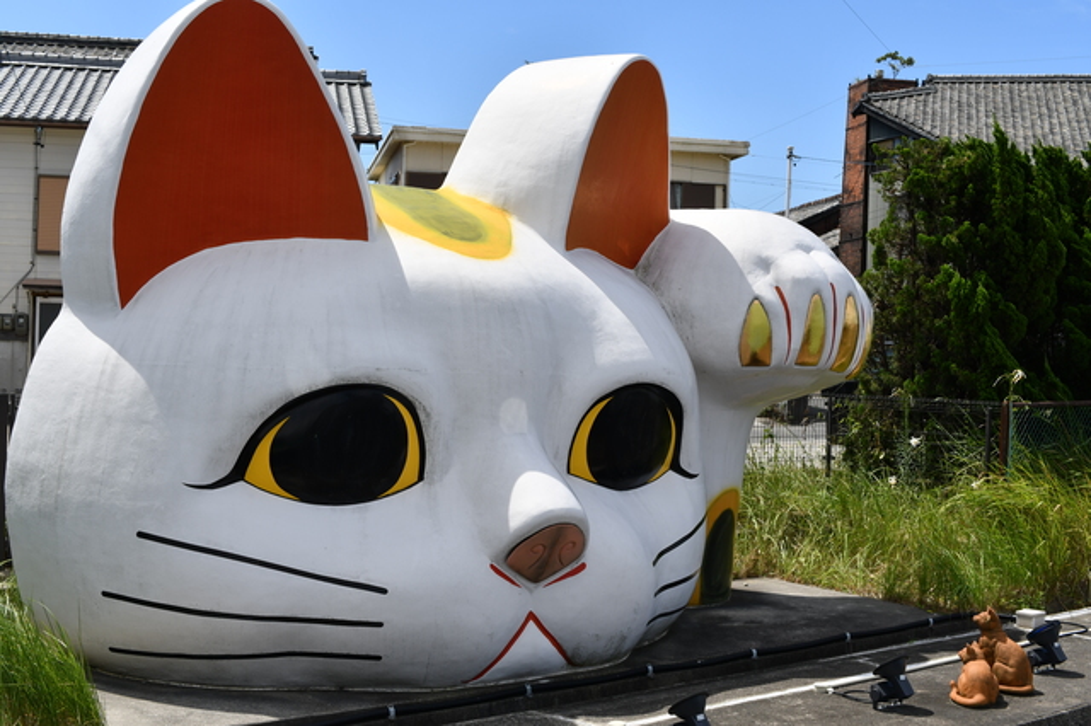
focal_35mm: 45
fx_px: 1363
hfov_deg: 43.6
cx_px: 546
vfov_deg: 29.8
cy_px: 363
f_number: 8
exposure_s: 1/320
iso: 100
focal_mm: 30
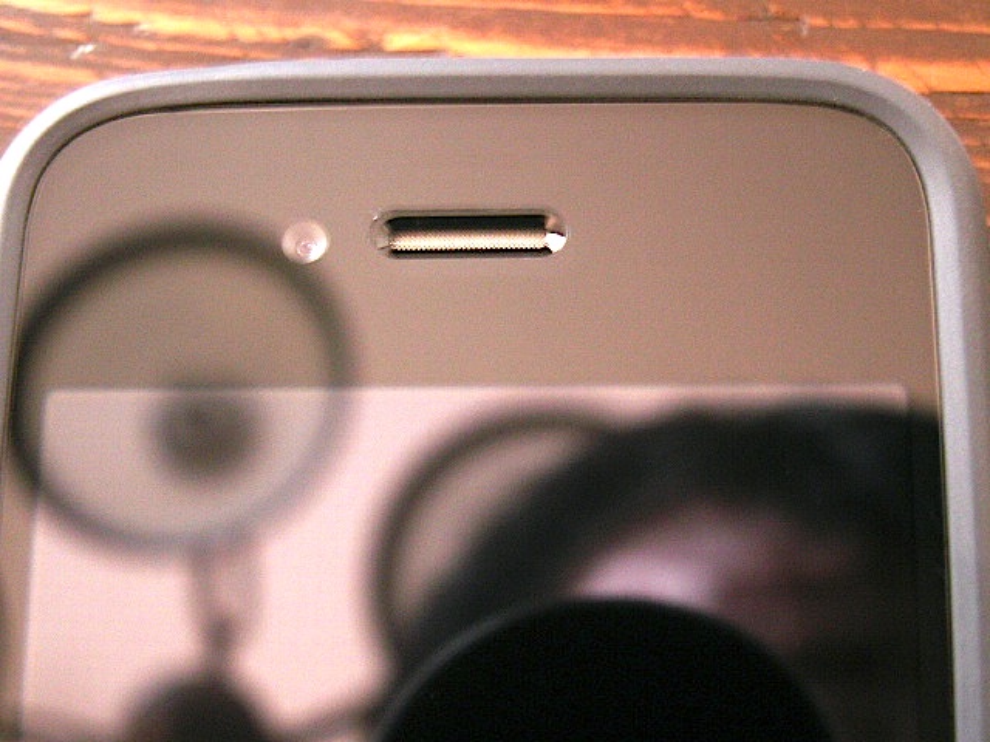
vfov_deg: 23.7
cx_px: 495
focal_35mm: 62
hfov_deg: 31.2
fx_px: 1773
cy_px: 371
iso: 100
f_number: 3.2
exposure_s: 1/1.67
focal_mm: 10.28
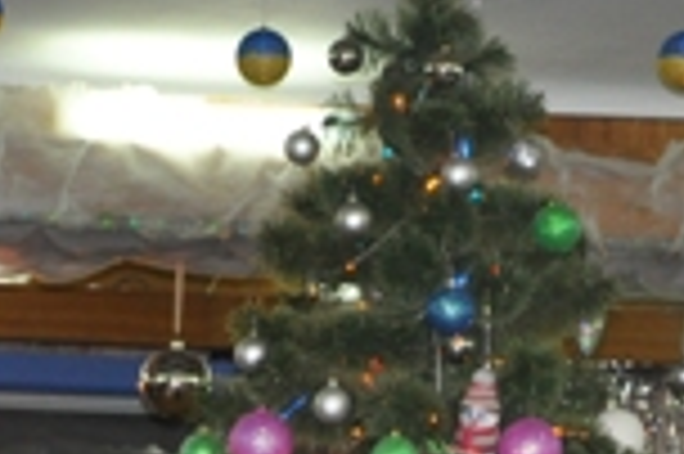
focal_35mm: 240
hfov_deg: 8.6
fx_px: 4555
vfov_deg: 5.6
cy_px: 834
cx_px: 202
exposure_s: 1/60
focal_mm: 38
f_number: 4.5
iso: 1000
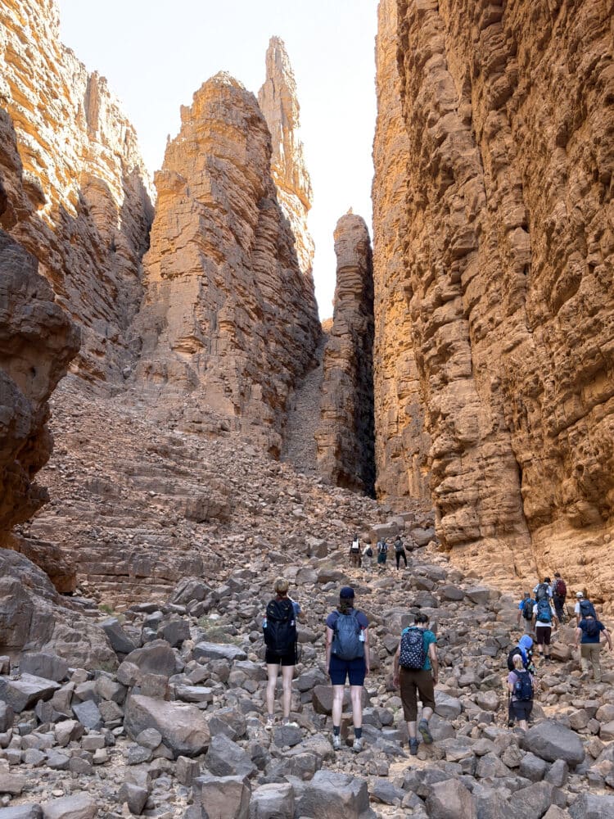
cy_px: 410
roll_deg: -1.9
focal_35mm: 35
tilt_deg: +14.8
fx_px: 828
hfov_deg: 40.7
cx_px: 307
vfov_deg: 52.6
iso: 64
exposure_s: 1/173
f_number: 1.78
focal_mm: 6.76
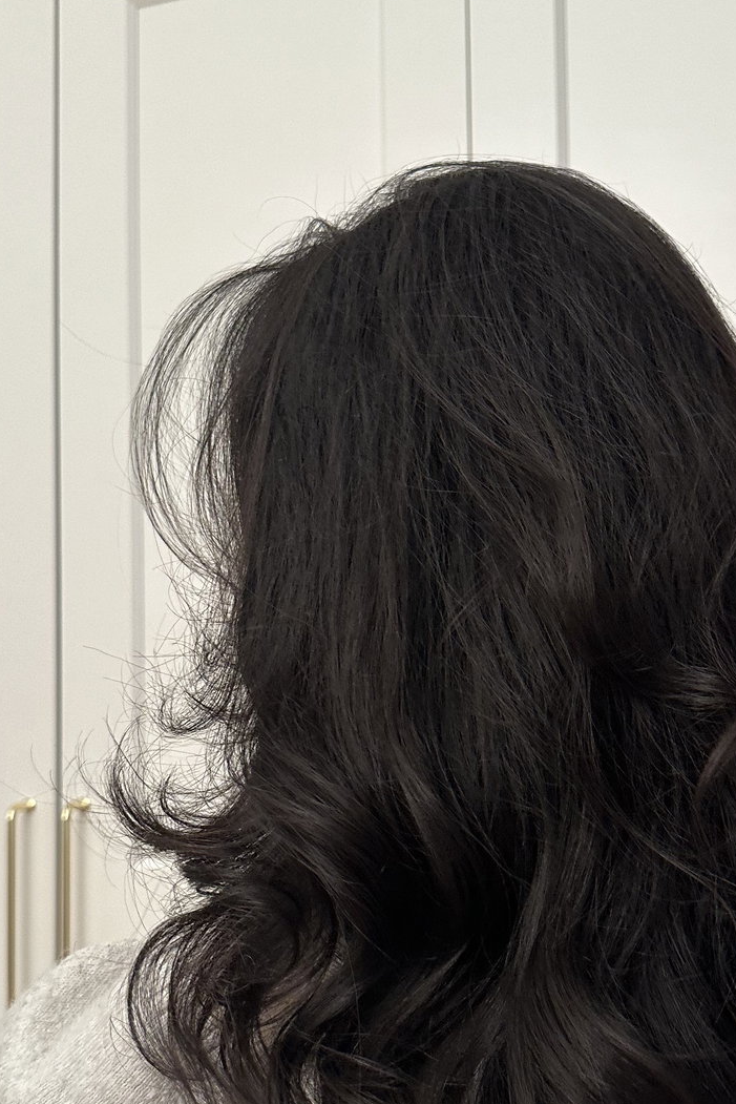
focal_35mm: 38
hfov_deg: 34.6
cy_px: 791
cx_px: 507
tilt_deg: +2.5
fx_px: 1165
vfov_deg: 49.2
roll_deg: +1.1
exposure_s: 1/50
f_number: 1.78
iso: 200
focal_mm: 6.86
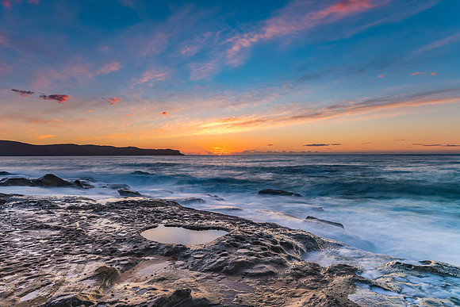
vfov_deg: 52.7
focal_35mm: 24
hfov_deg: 73.2
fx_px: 310
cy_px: 154
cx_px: 230
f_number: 11
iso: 50
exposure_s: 4
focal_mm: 16
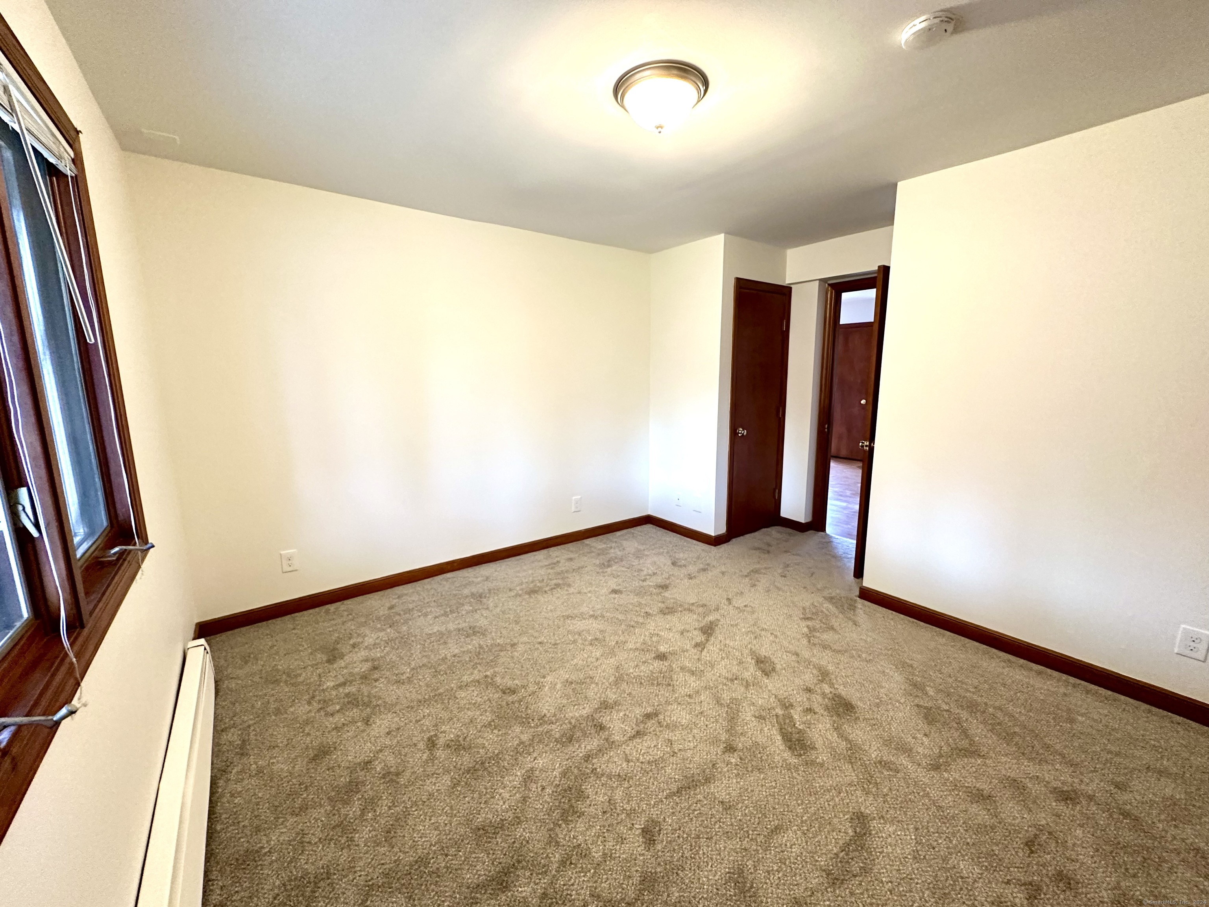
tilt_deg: -9.8
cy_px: 454
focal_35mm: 14
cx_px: 604
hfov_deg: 102.1
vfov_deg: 85.7
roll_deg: +0.8
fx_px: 489
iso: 400
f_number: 2.2
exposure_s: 1/60
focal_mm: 2.22
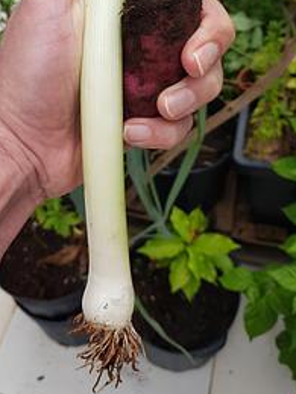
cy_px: 114
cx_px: 117
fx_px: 456
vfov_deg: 45.6
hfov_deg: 35.8
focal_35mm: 40
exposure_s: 1/214
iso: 40
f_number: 1.7
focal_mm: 4.2
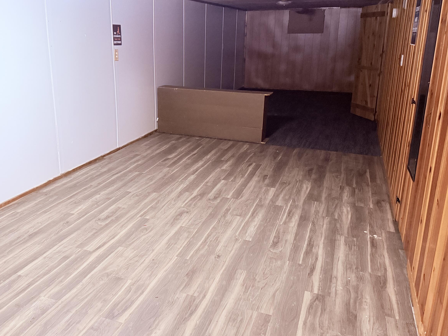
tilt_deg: -15.7
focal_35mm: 31
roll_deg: +0.2
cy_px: 151
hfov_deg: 58.0
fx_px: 401
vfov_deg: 45.4
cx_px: 183
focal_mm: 6.76
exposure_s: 1/40
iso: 1000
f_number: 1.78
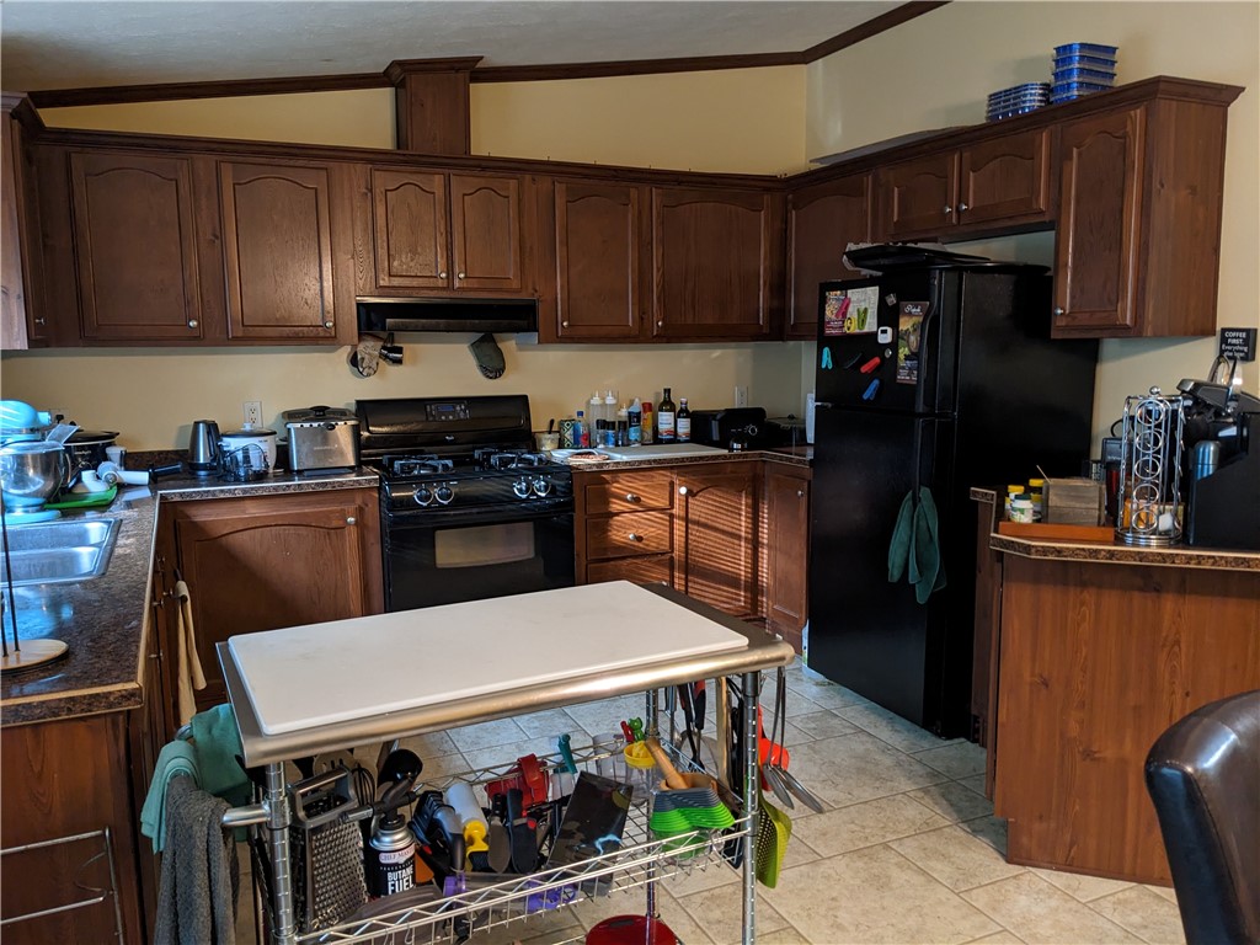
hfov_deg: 65.3
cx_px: 630
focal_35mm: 27
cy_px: 472
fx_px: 983
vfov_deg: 51.4
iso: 292
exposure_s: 1/24
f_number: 1.73
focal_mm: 4.38
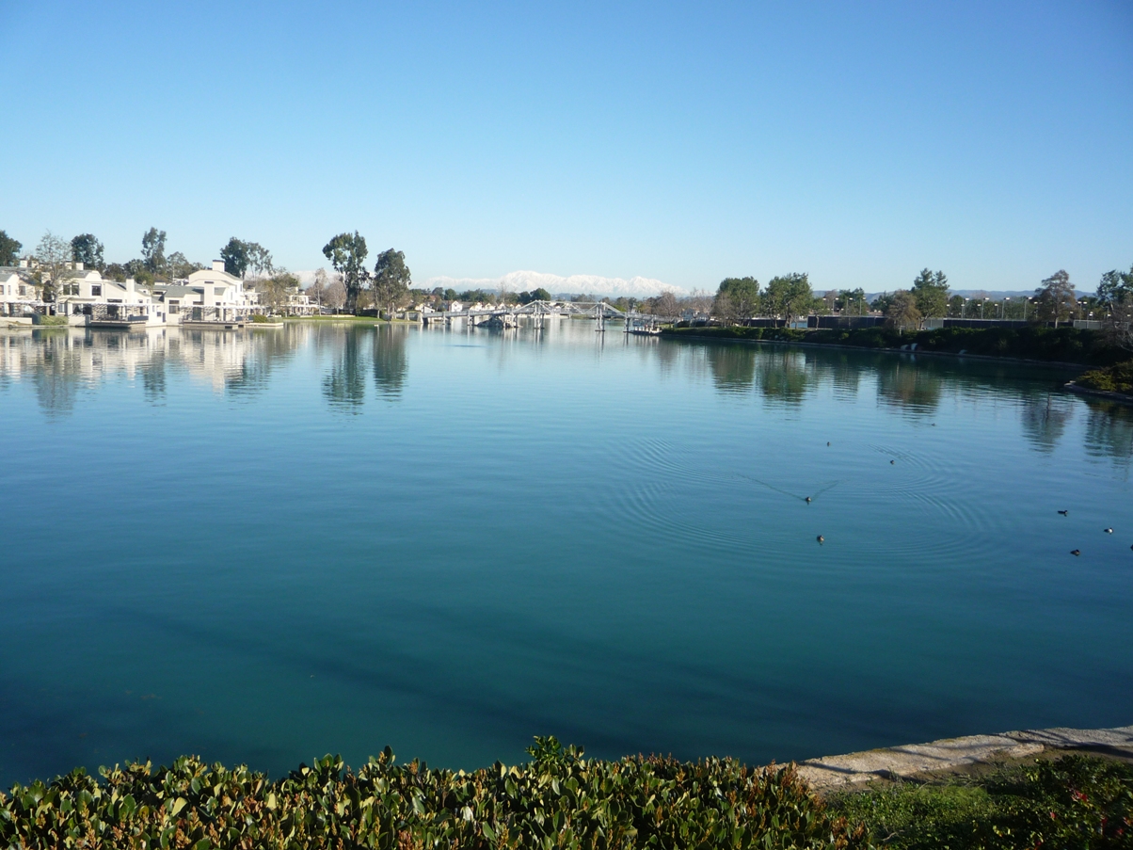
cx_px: 566
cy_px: 425
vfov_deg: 46.8
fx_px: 982
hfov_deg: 60.0
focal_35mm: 30
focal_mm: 5.2
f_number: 4.5
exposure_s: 1/500
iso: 100
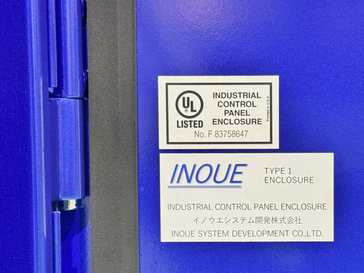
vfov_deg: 16.0
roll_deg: +0.0
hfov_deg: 21.1
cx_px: 274
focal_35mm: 92
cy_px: 200
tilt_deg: -6.0
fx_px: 967
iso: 320
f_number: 1.78
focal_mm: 6.76
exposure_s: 1/40
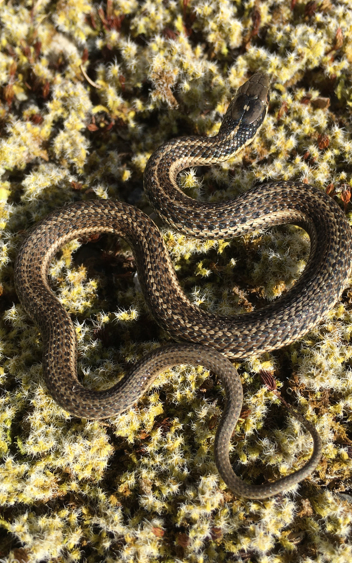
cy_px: 278
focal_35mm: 38
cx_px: 184
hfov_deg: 33.6
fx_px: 583
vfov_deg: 51.5
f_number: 2.2
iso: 25
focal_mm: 4.15
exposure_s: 1/1054
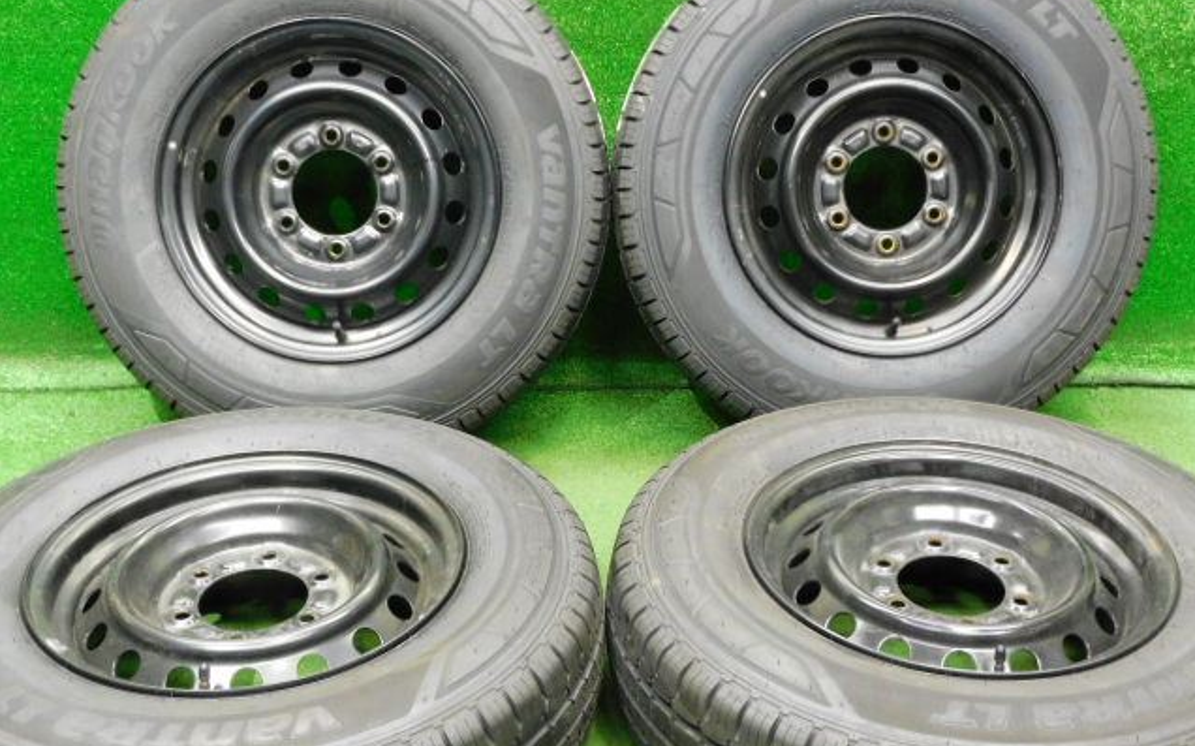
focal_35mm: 48
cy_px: 430
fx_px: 1563
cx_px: 599
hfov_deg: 41.8
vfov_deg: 26.8
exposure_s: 1/8
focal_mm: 8.1
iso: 500
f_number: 4
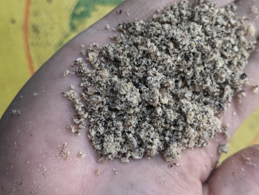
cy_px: 92
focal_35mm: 42
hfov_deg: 44.7
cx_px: 142
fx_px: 314
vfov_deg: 34.4
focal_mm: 6.98
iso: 4000
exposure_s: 1/325
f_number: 2
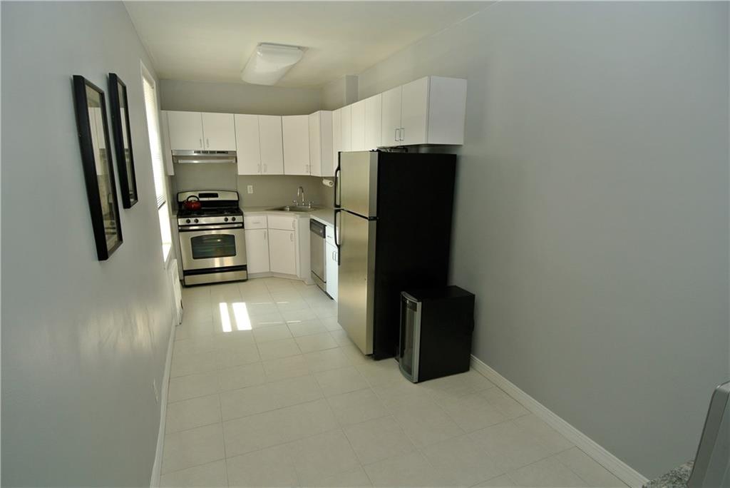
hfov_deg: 90.0
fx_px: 365
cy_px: 244
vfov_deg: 67.5
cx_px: 365
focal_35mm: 18
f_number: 3.5
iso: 100
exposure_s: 1/60
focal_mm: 6.7
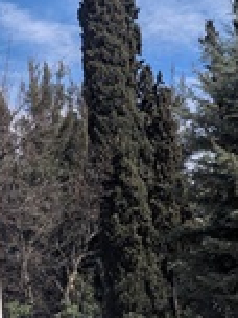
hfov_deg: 15.0
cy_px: 44
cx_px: -54
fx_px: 871
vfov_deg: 20.3
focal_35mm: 95
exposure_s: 1/2976
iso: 47
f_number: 1.85
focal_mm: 6.81
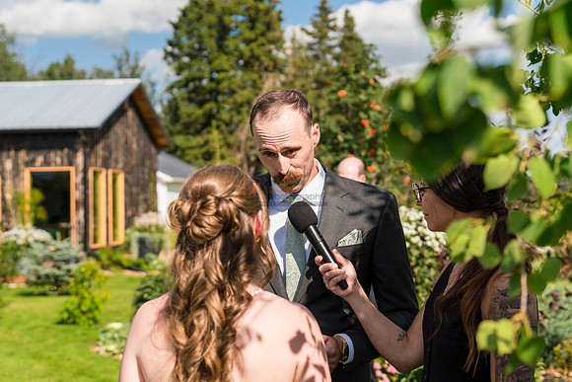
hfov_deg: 32.4
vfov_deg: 21.9
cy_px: 191
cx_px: 286
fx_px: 985
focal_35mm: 62
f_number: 4.5
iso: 400
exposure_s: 1/2500
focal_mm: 62
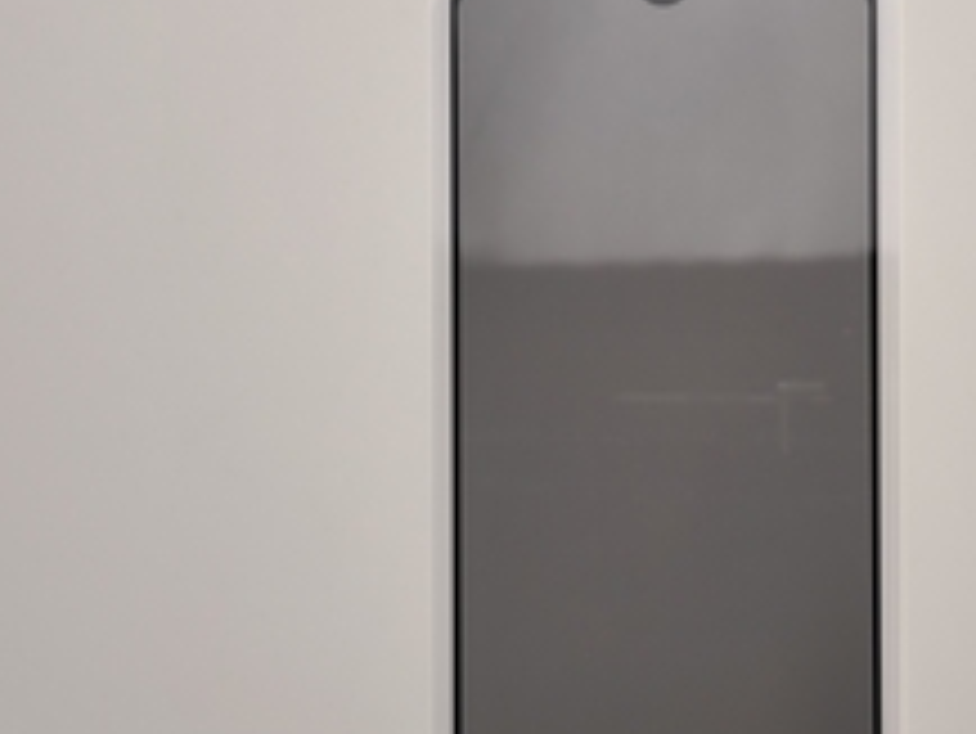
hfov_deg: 39.1
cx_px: 666
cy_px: 432
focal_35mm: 48
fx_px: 1354
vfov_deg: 30.2
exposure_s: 1/100
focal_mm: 5.4
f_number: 1.8
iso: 64
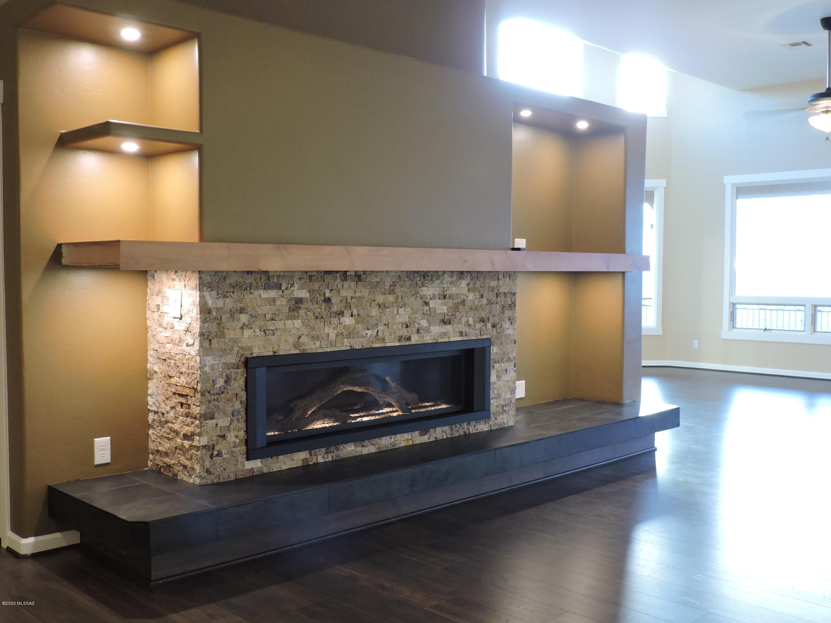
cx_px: 416
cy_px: 312
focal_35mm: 35
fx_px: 840
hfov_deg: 52.6
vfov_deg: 40.7
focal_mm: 6.2
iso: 400
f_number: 3.3
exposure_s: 1/20
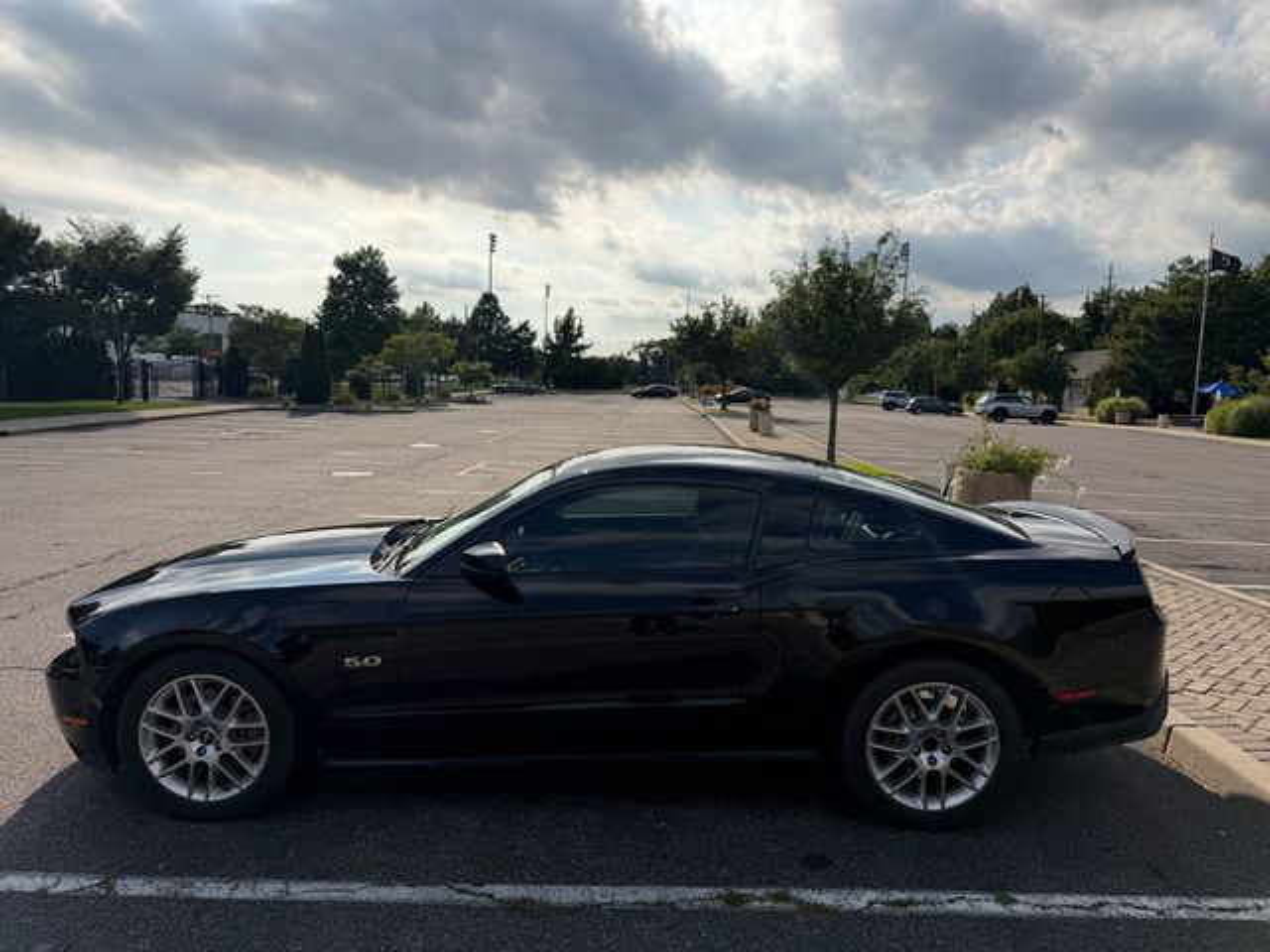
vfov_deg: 56.8
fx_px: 881
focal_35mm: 24
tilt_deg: -7.7
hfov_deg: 71.6
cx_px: 635
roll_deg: -1.7
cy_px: 476
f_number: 1.78
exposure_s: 1/9091
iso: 80
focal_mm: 6.76
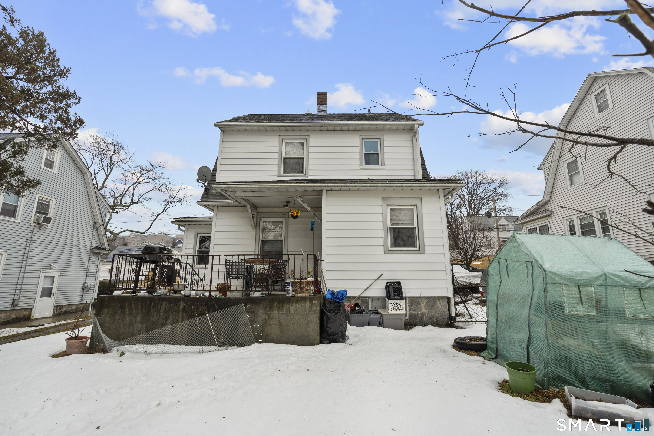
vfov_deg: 73.7
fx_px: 291
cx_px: 327
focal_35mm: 16
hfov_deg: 96.7
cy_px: 218
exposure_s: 1/13
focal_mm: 16
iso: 200
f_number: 9
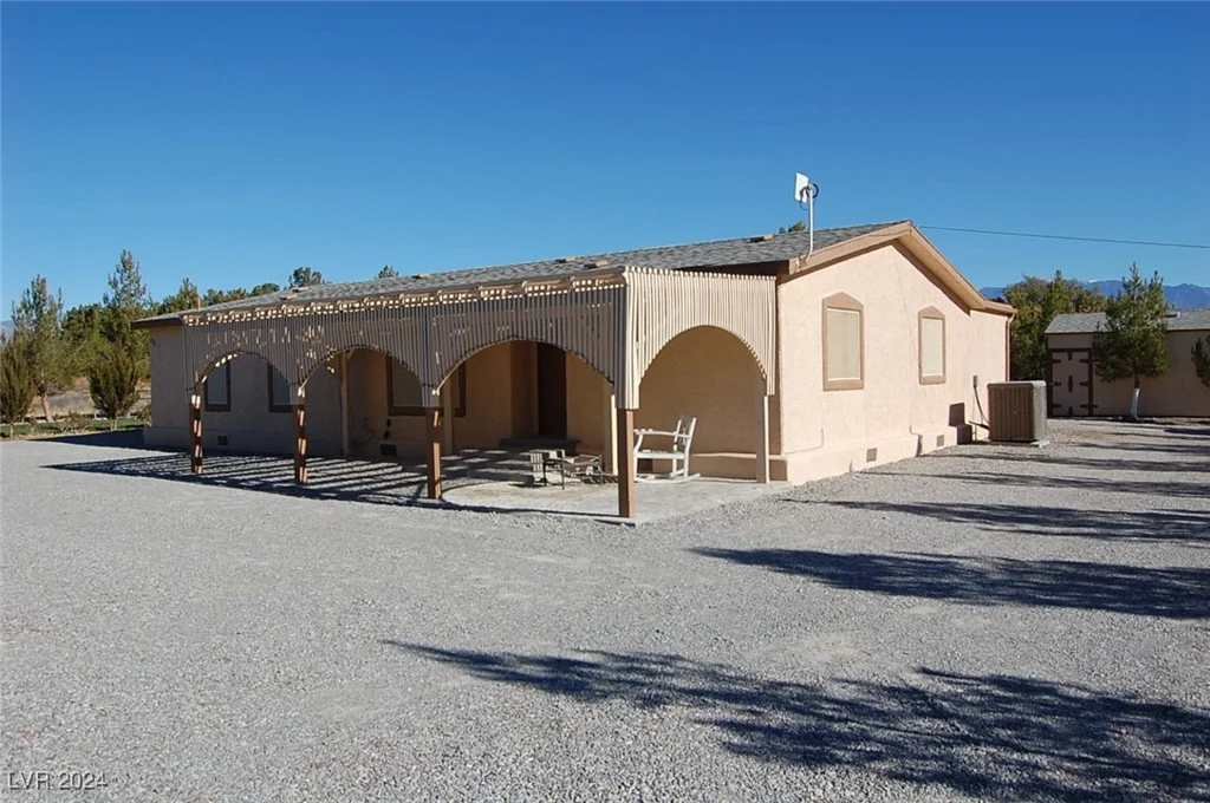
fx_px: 906
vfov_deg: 47.8
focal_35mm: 27
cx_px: 605
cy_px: 402
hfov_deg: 67.4
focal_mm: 18
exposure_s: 1/400
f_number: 10
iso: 200
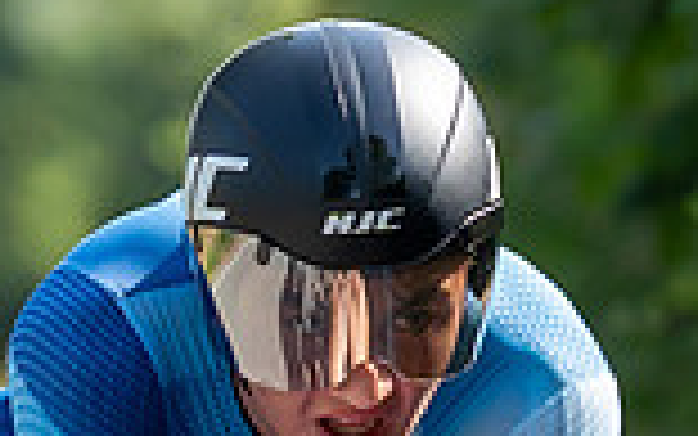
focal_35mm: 2028
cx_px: 372
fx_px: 38592
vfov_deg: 0.6
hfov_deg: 1.0
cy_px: 1084
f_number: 3.5
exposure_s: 1/1000
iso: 250
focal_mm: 200
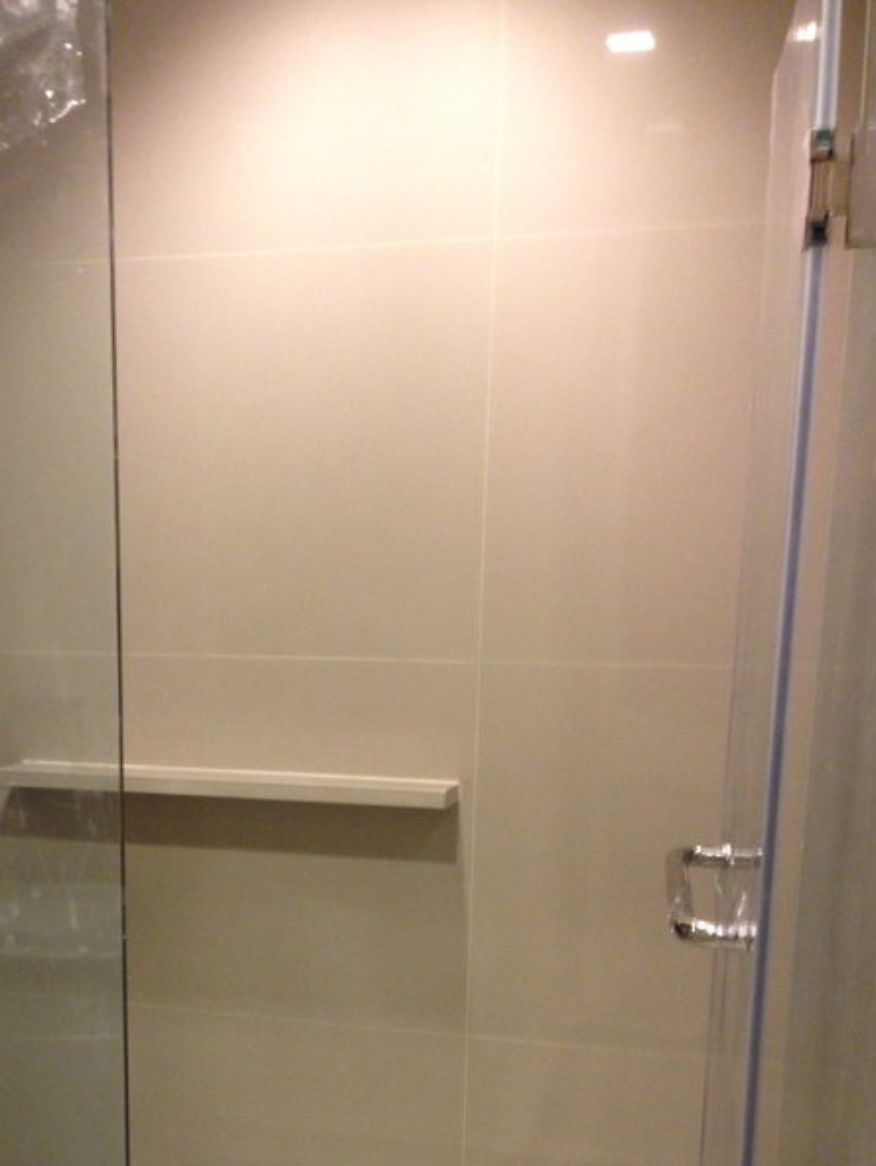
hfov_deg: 27.7
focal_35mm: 52
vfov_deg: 35.7
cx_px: 228
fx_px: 1753
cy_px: 917
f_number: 2.4
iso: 160
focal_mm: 4.13
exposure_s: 1/20
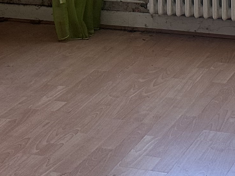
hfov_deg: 14.9
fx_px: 896
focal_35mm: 132
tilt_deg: -1.0
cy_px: -196
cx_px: 143
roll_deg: +0.6
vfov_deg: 10.2
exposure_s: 1/121
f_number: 1.78
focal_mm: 6.86
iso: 200
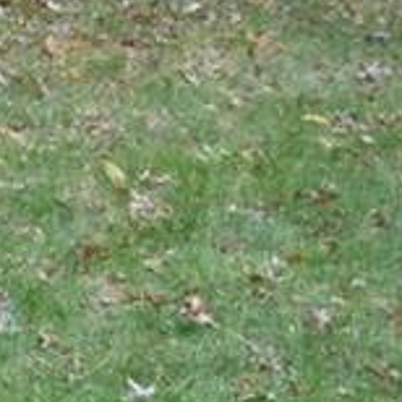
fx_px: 3337
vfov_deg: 6.8
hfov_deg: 6.4
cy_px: -238
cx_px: -765
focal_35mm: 254
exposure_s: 1/125
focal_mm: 30
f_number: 5.6
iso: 400
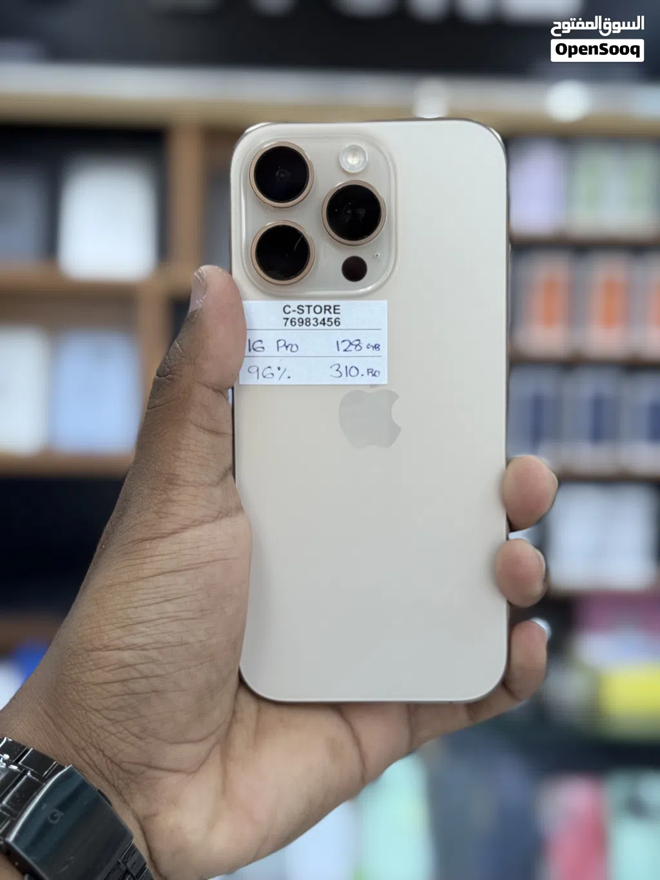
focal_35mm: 48
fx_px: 1220
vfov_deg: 39.7
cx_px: 330
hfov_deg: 30.3
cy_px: 440
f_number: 1.78
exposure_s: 1/477
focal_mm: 6.76
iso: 64
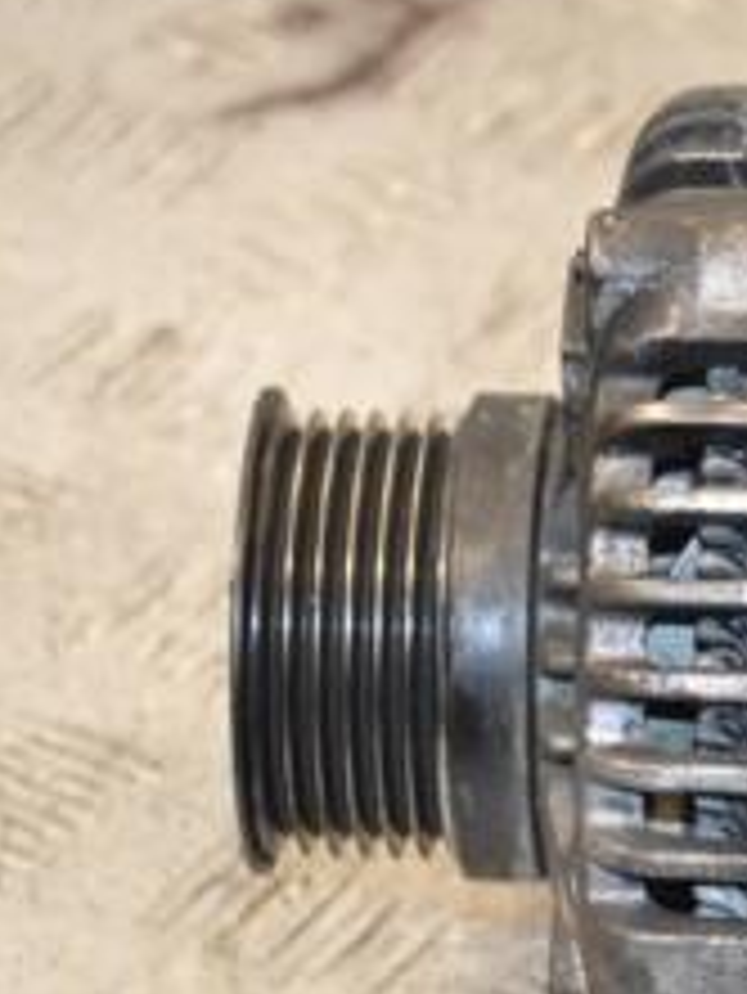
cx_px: 904
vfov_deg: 7.2
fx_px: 7876
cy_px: 760
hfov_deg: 5.4
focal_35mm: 274
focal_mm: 70
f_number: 5.3
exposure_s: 1/100
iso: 800
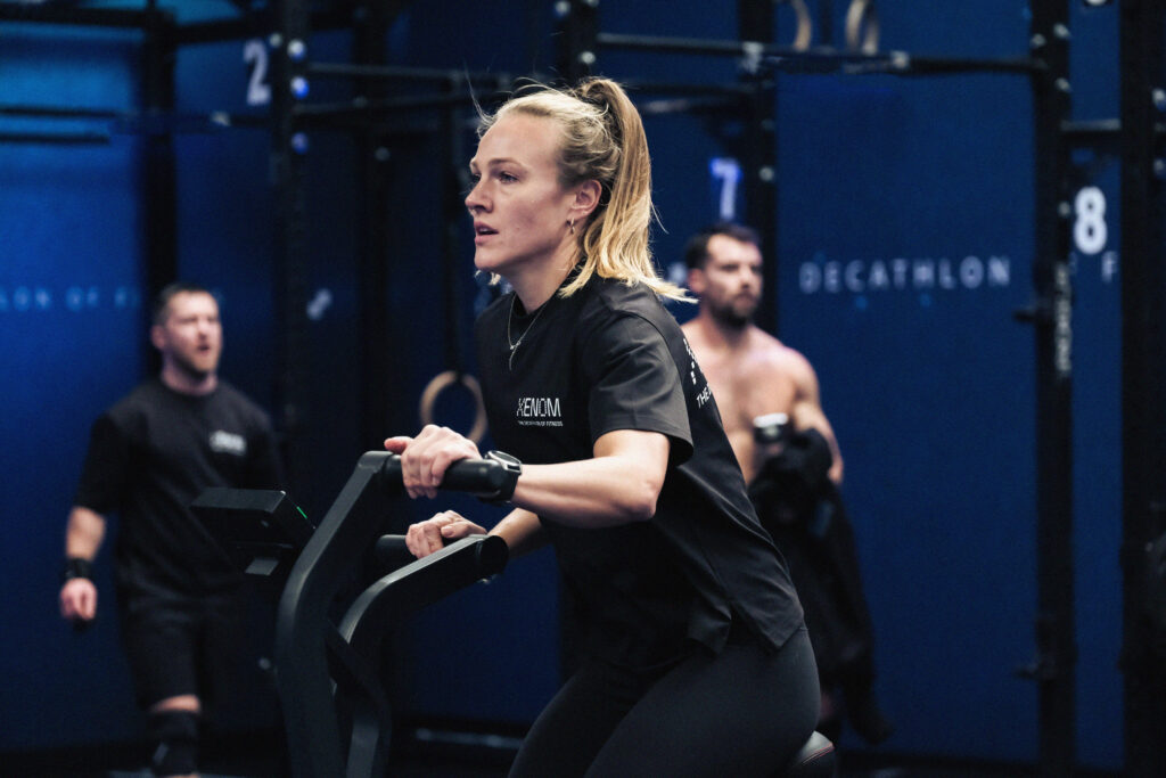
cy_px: 389
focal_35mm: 126
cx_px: 583
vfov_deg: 10.9
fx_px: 4081
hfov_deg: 16.3
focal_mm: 83.8
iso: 3200
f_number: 2.8
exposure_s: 1/1000
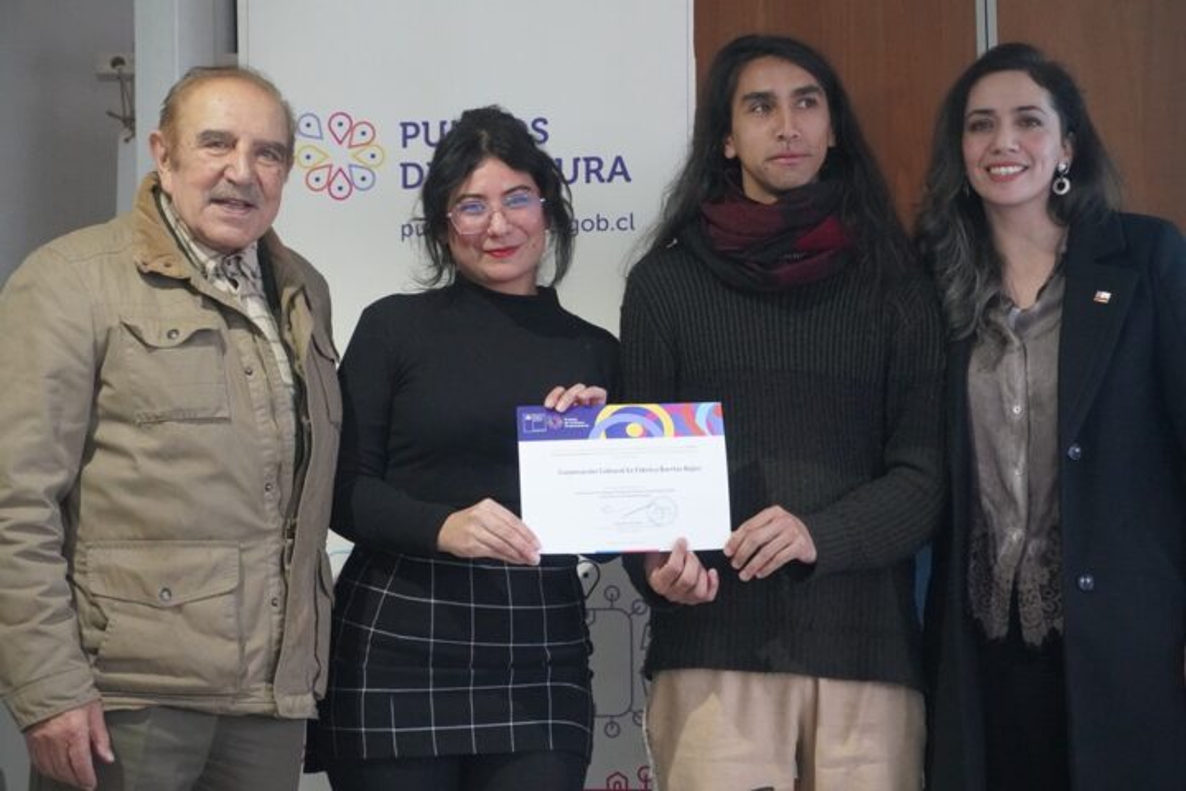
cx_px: 593
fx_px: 2471
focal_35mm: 75
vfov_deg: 18.2
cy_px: 396
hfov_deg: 27.0
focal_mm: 50
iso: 6400
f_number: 5.6
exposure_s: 1/80
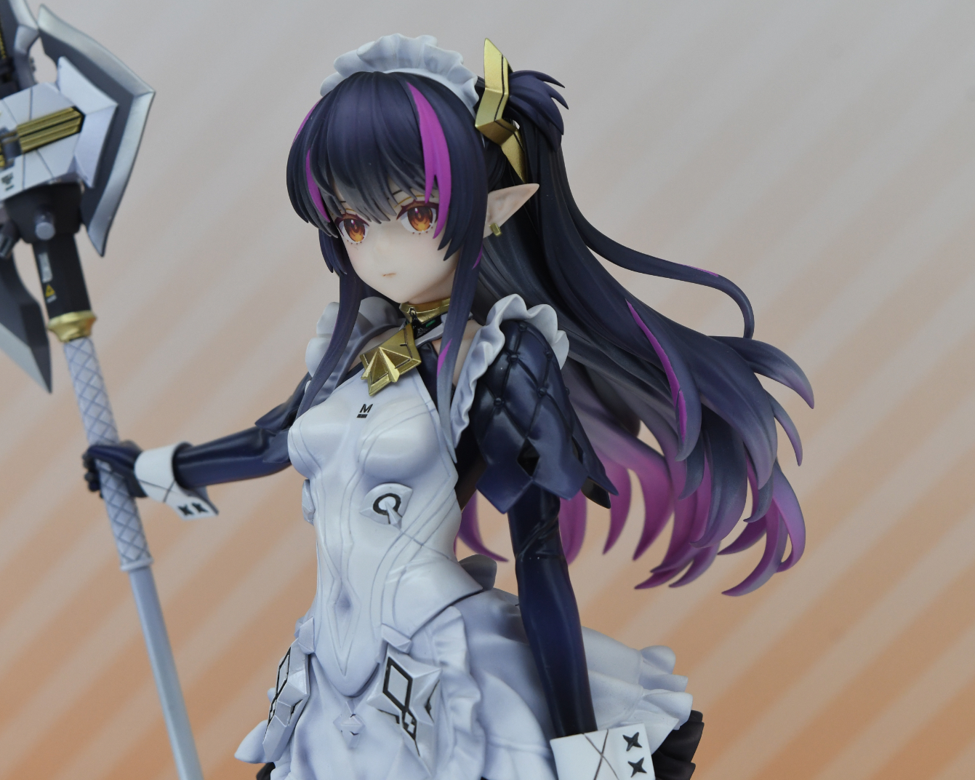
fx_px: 2699
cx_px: 453
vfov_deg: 16.4
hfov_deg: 20.5
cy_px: 391
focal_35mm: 94
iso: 1000
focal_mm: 55
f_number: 8
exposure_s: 1/800
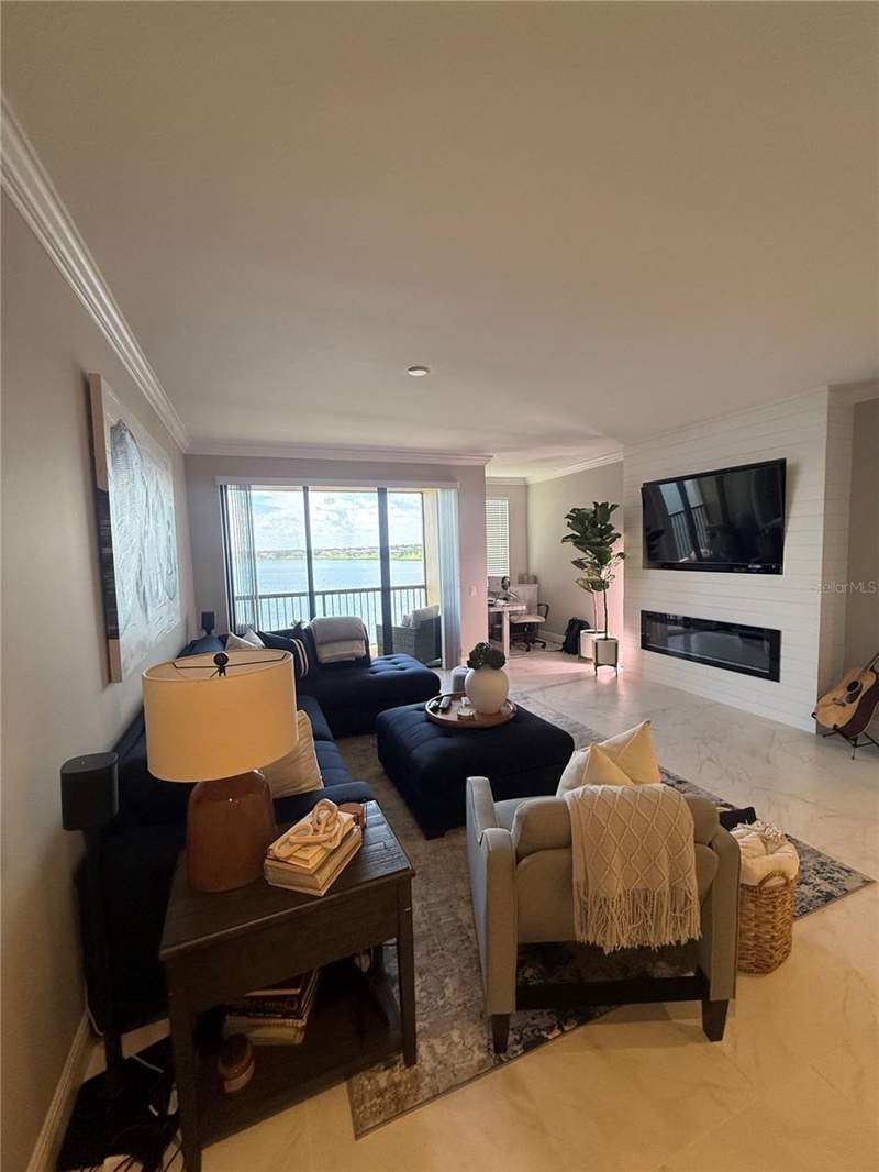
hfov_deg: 85.7
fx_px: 474
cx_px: 440
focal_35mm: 14
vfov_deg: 102.1
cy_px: 586
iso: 250
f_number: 2.2
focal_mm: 2.22
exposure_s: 1/120
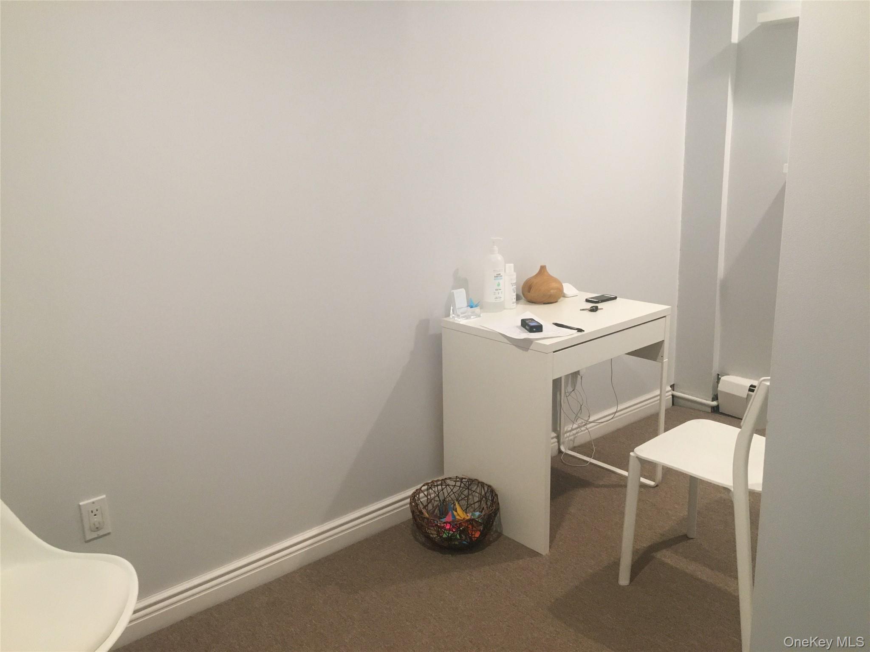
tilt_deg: -12.2
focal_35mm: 29
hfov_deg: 61.7
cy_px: 326
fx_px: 729
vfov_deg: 48.2
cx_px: 435
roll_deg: +2.1
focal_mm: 4.15
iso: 125
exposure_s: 1/30
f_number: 2.2
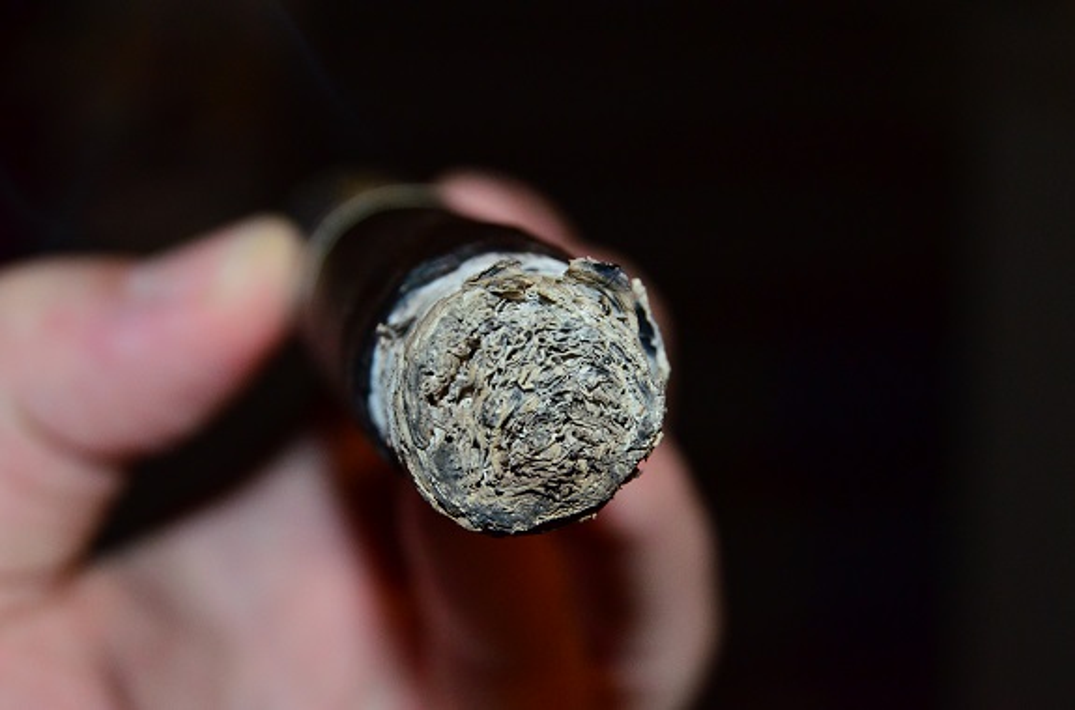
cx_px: 538
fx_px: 2457
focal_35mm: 82
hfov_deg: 24.7
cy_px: 355
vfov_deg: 16.5
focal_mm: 55
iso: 2000
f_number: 9
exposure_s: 1/60
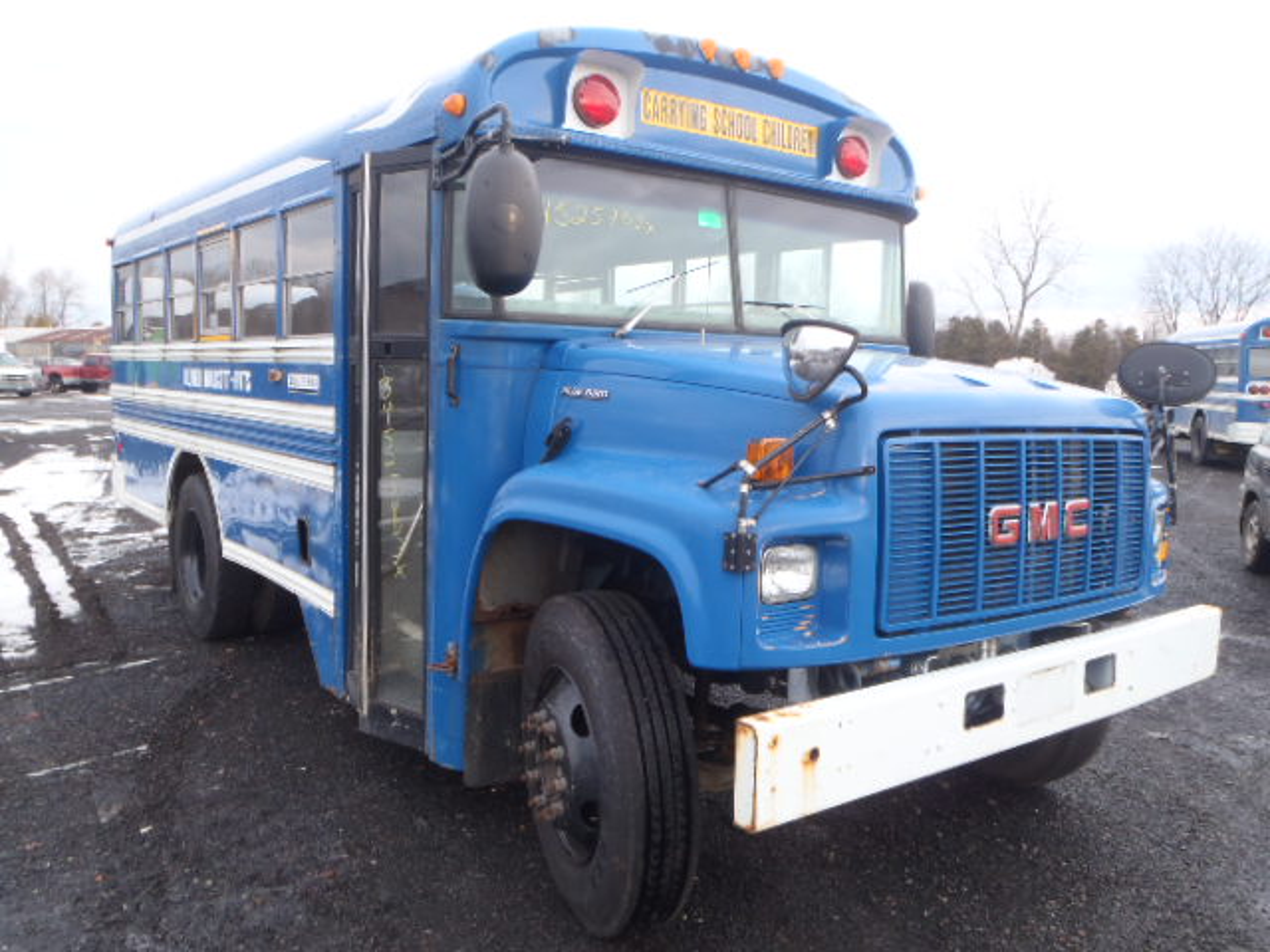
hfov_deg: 63.4
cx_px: 635
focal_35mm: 28
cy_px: 476
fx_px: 1027
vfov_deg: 49.7
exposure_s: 1/60
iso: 80
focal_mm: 5
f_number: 4.5
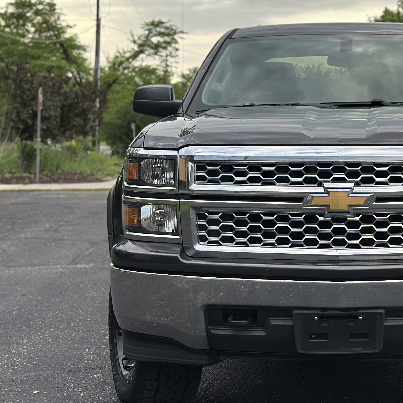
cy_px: 180
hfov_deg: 18.8
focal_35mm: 91
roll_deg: -1.6
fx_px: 1199
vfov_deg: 19.1
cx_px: 350
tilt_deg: -4.0
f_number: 1.78
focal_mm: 6.86
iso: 80
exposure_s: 1/704
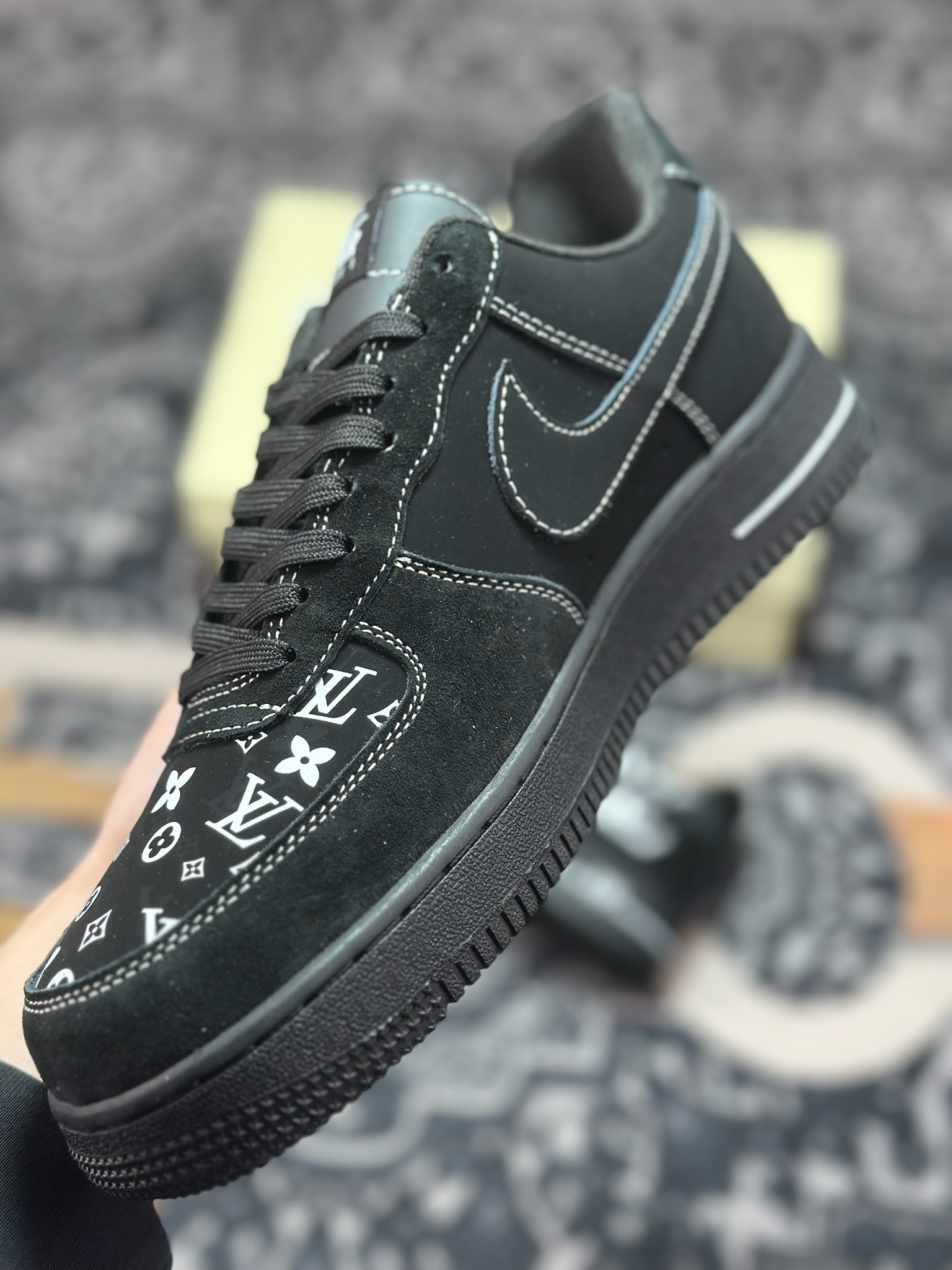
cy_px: 635
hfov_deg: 30.3
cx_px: 476
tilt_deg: -55.0
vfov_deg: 39.7
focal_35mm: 48
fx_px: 1760
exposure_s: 1/241
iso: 80
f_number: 1.78
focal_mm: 6.86
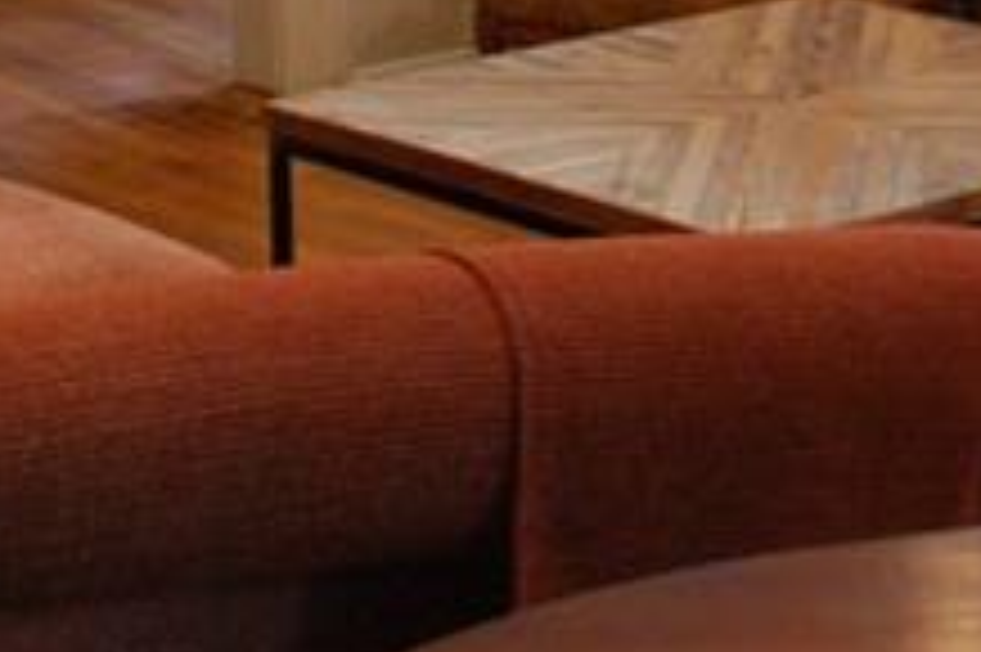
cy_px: -382
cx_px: 958
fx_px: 3458
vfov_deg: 10.4
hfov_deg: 15.9
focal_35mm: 127
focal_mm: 18
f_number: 3.5
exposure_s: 1/30
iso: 900
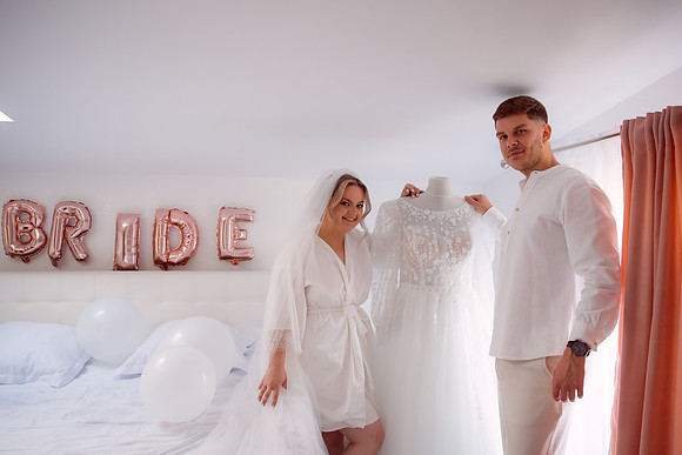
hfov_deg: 59.9
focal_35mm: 31
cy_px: 228
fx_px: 592
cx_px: 356
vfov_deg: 42.1
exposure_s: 1/250
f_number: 2.8
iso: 800
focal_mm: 29
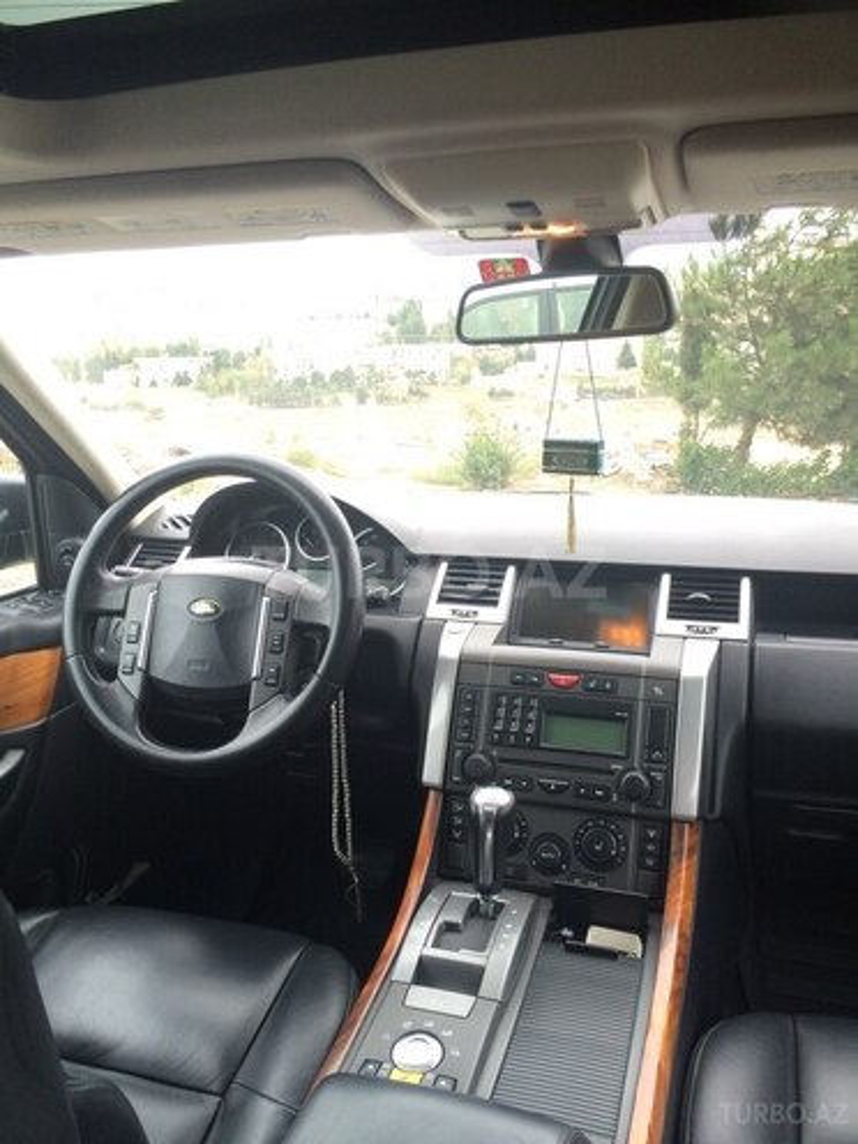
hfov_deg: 48.2
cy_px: 572
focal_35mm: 29
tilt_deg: -14.5
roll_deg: +1.8
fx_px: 958
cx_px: 429
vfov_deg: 61.7
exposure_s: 1/100
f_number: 2.2
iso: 64
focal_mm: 4.15
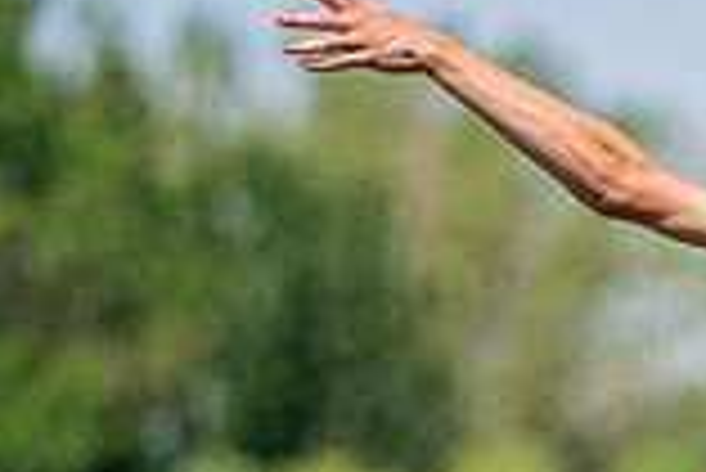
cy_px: 582
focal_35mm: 739
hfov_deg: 2.8
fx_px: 14506
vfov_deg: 1.9
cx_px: 832
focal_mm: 200
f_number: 2.8
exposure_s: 1/8000
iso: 640
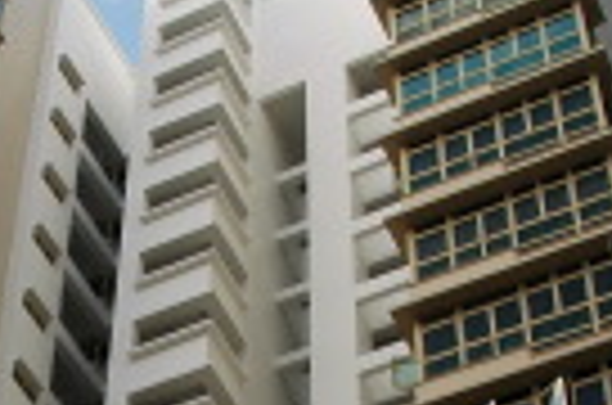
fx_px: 1849
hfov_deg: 18.4
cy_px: 596
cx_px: 45
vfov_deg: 12.0
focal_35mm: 109
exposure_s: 1/400
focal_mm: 18
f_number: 6.3
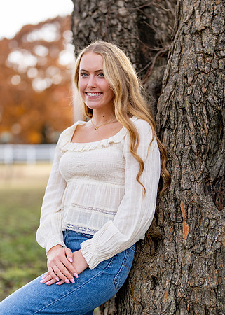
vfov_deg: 27.0
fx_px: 657
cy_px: 158
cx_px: 112
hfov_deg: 19.4
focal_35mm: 73
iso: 100
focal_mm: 50
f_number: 1.2
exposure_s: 1/1250
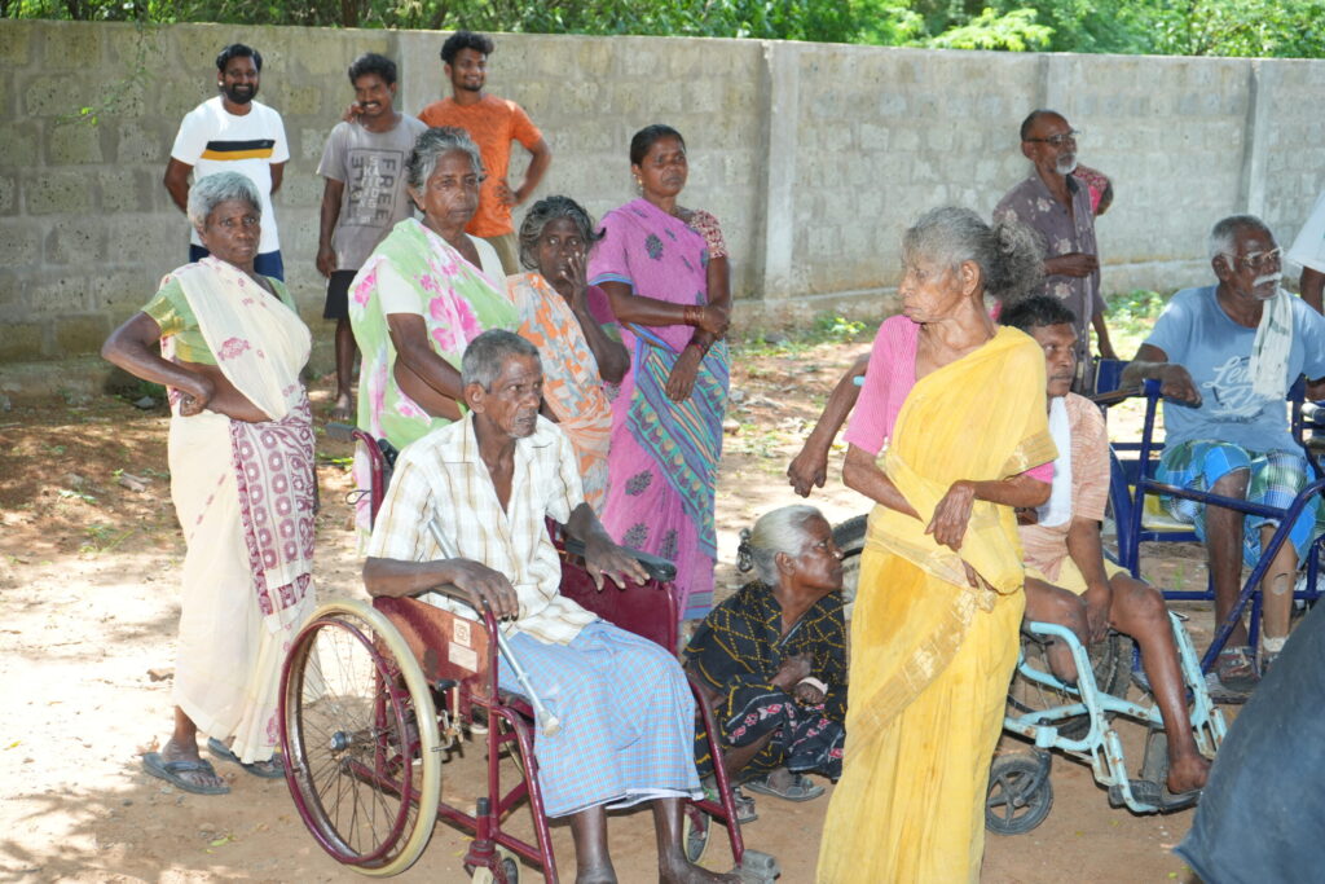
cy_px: 442
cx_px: 662
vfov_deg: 26.5
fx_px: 1877
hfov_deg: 38.9
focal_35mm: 51
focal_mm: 51
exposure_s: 1/200
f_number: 6.3
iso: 500
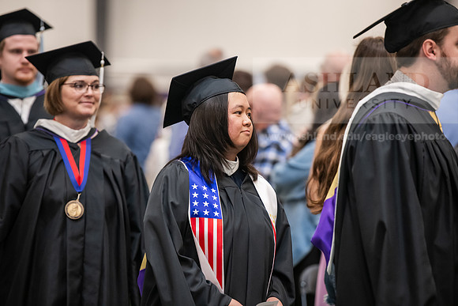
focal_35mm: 185
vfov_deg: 7.4
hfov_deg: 11.1
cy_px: 153
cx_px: 229
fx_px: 2354
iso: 2500
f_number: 3.2
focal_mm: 185
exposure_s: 1/200
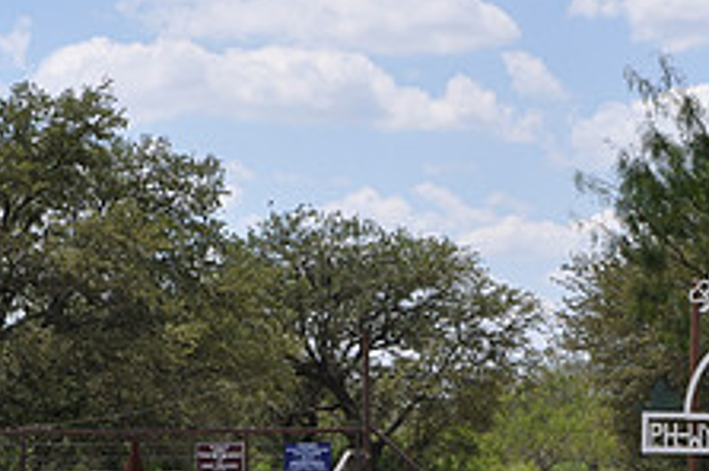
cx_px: 477
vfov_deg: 8.7
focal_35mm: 156
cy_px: 492
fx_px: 3068
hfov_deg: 13.2
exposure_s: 1/250
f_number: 7.1
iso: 200
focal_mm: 40
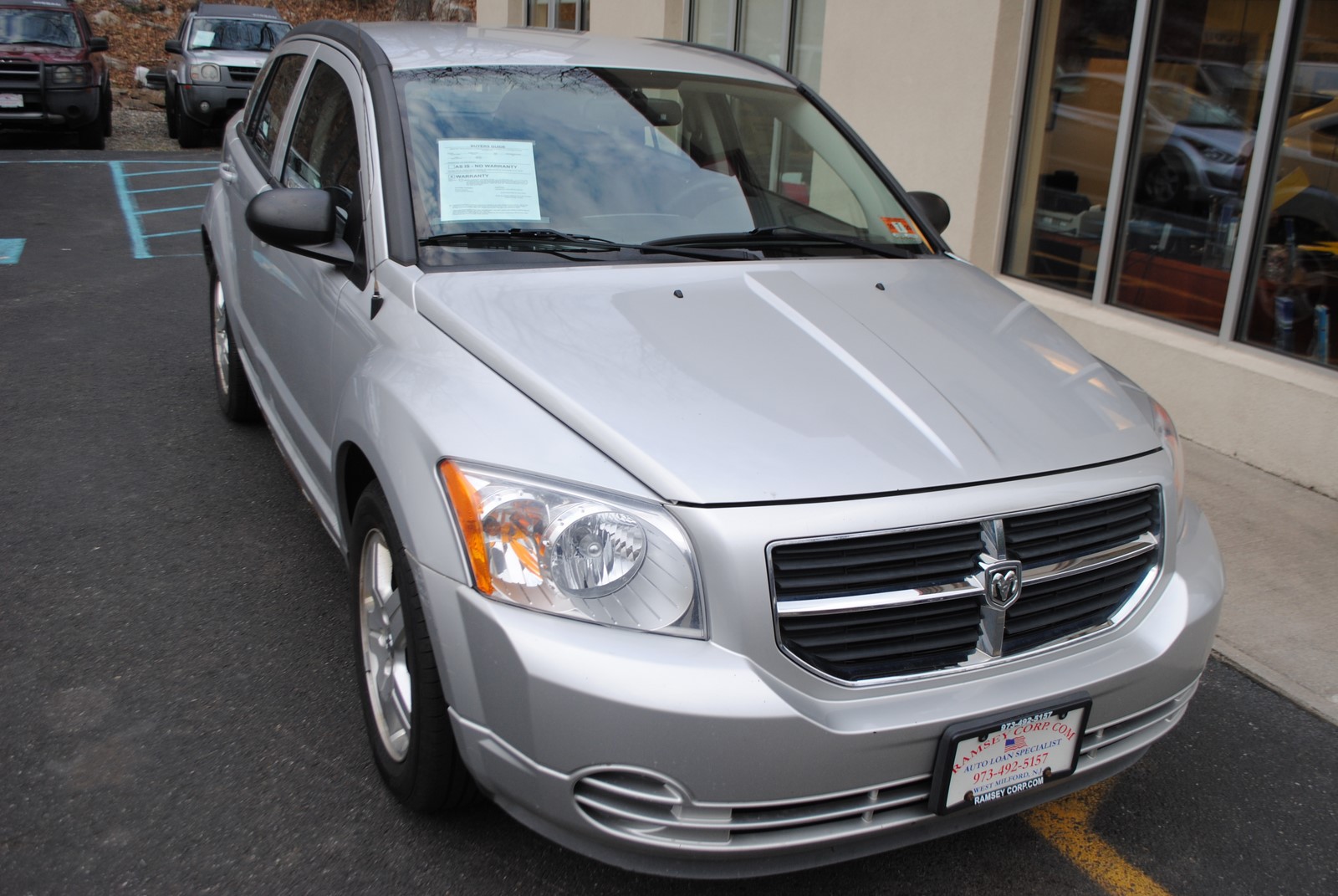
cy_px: 448
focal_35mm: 33
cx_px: 669
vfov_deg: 40.1
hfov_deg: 57.2
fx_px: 1228
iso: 160
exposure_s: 1/125
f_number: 5.6
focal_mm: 22
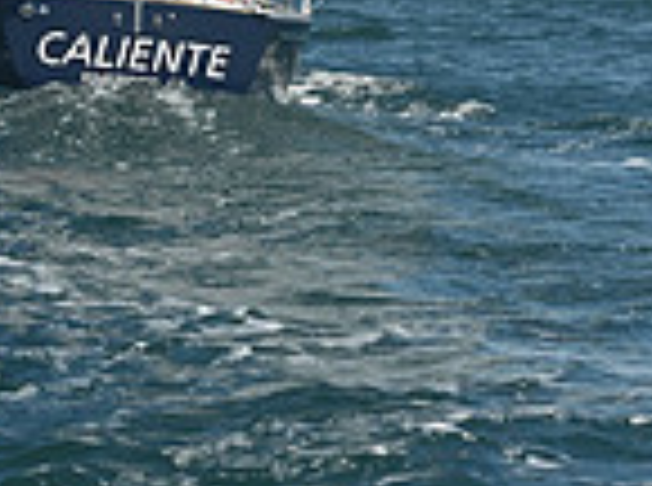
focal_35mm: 270
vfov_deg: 5.3
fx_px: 5073
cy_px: -806
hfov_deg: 7.3
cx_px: 11
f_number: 8
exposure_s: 1/1000
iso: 320
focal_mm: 70
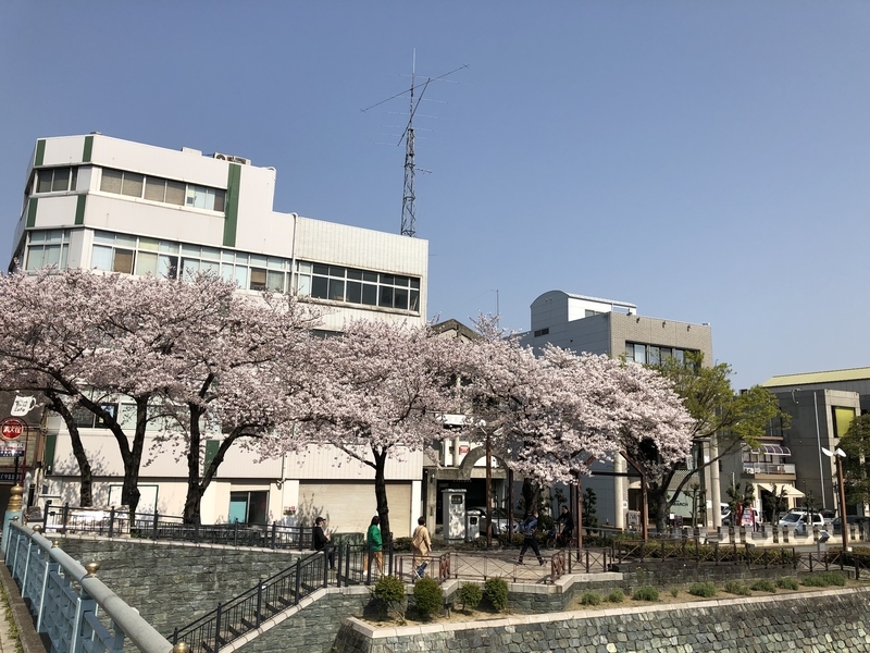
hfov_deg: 63.4
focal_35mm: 28
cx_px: 435
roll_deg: -2.2
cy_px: 326
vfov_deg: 49.7
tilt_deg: +11.2
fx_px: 704
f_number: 1.8
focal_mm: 3.99
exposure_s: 1/3436
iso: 25
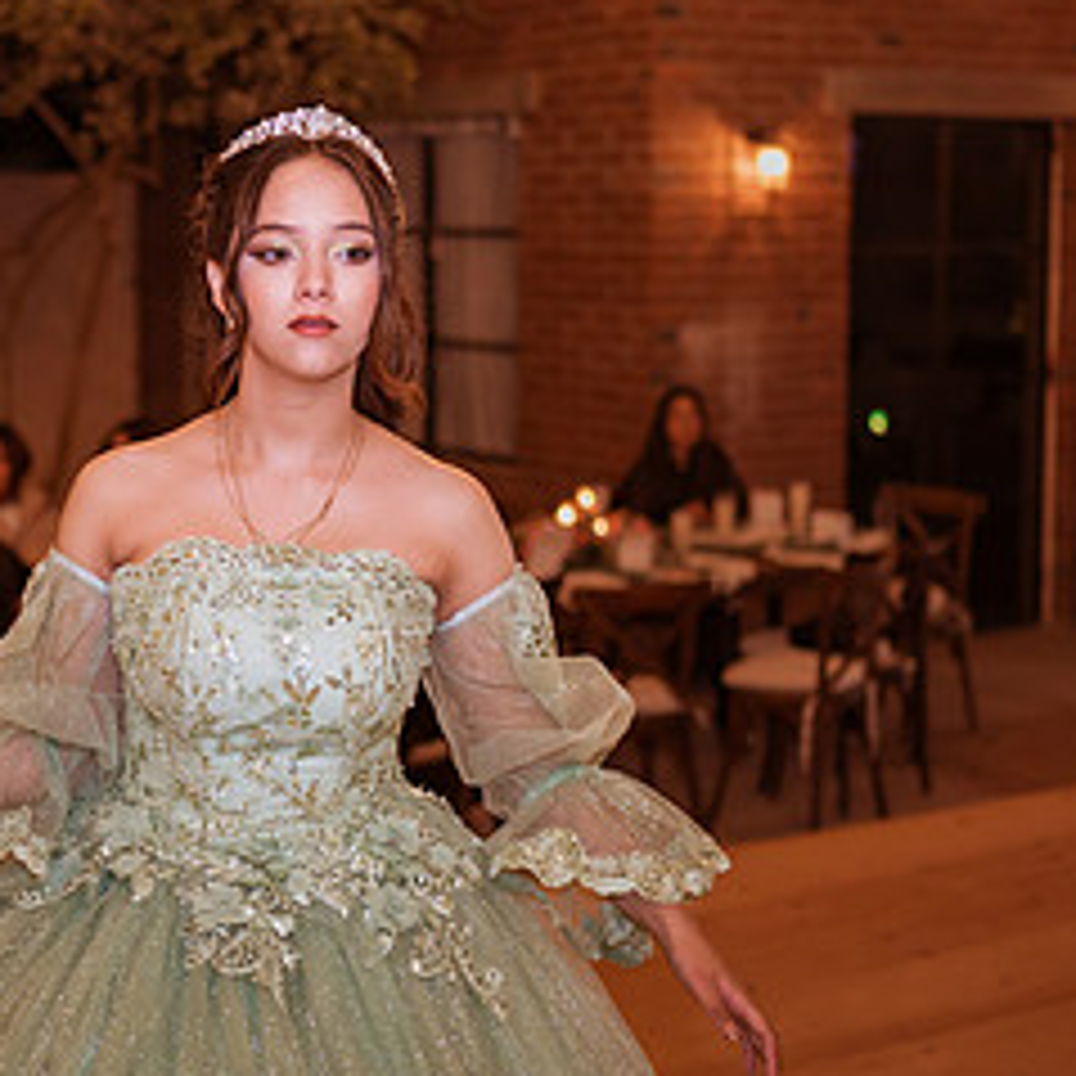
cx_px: 288
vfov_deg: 23.9
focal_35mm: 72
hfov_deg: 23.8
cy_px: 410
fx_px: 2532
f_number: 1.8
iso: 1600
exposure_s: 1/200
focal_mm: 35
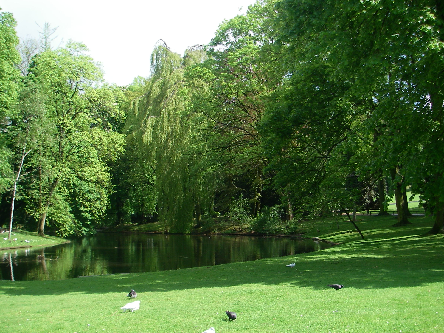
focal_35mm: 45
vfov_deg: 32.2
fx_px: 577
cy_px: 182
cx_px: 218
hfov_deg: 42.1
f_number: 3.3
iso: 64
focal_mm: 6.3
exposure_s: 1/250
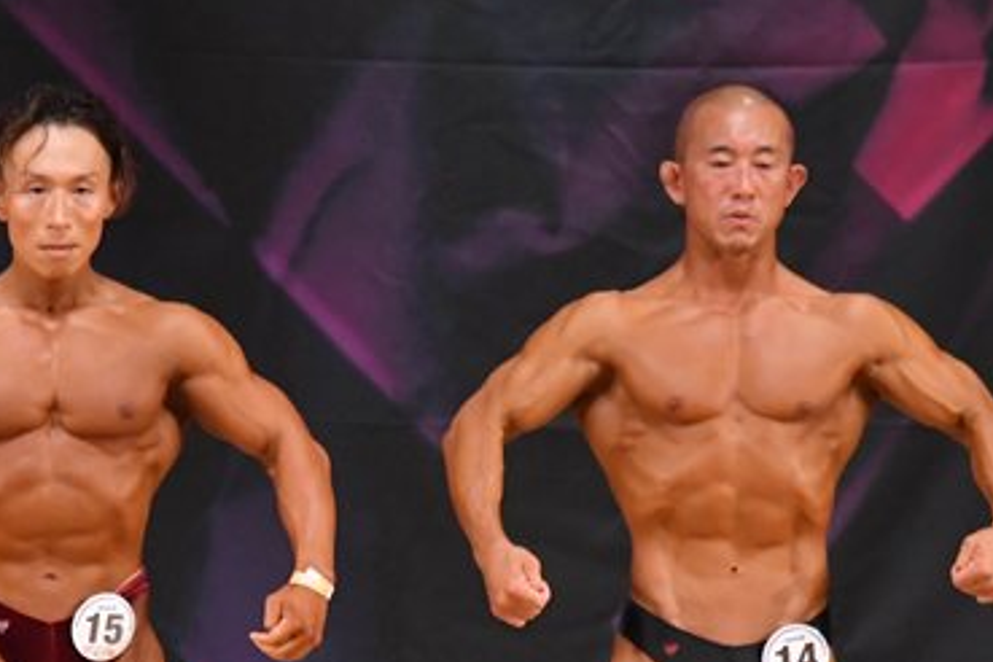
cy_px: 665
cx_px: 254
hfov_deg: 3.4
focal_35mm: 598
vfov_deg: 2.3
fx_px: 16494
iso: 5600
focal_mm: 190
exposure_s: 1/400
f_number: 5.6
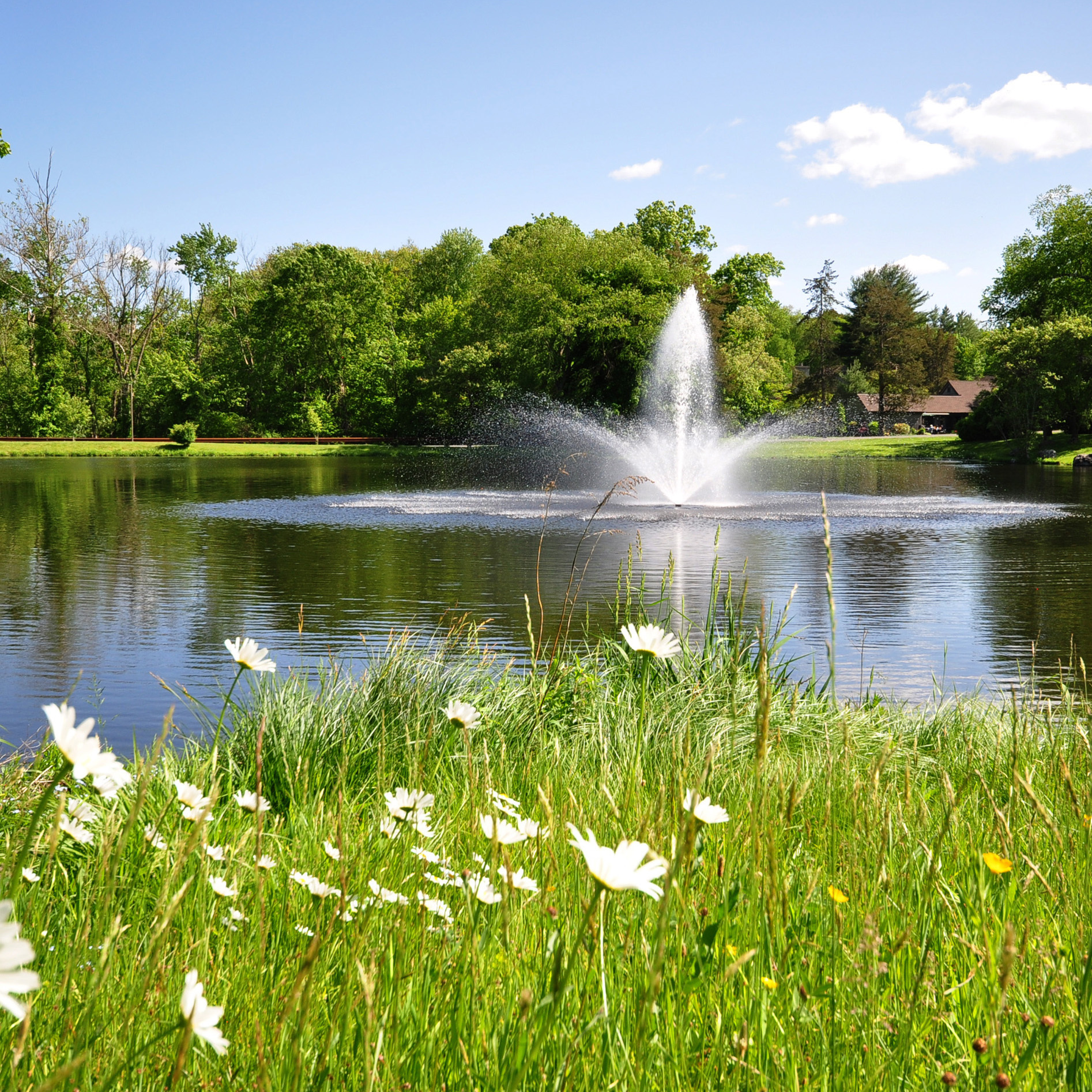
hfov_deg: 42.8
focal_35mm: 39
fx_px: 1392
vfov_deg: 42.8
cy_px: 553
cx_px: 587
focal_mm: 20
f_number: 8
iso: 250
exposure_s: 1/250
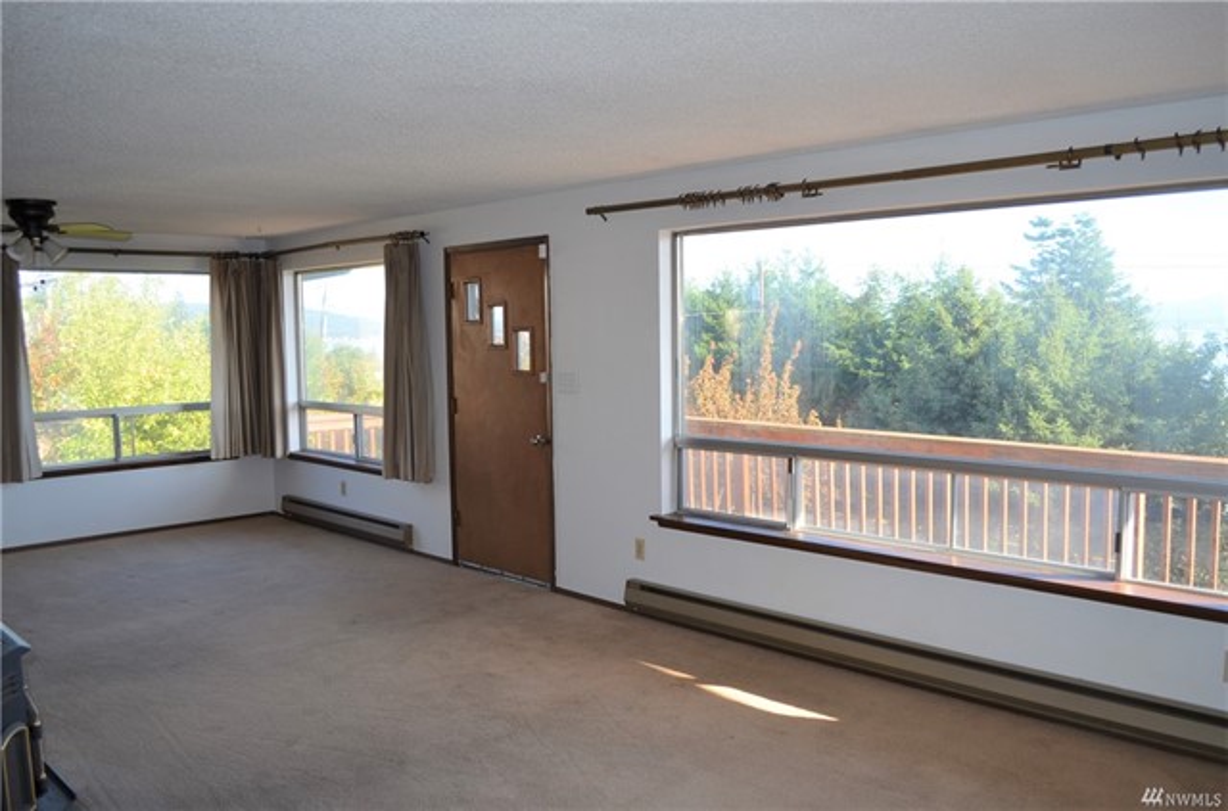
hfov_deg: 67.5
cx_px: 614
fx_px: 919
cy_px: 406
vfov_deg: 47.7
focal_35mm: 27
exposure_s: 1/200
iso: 140
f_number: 3.5
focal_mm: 18
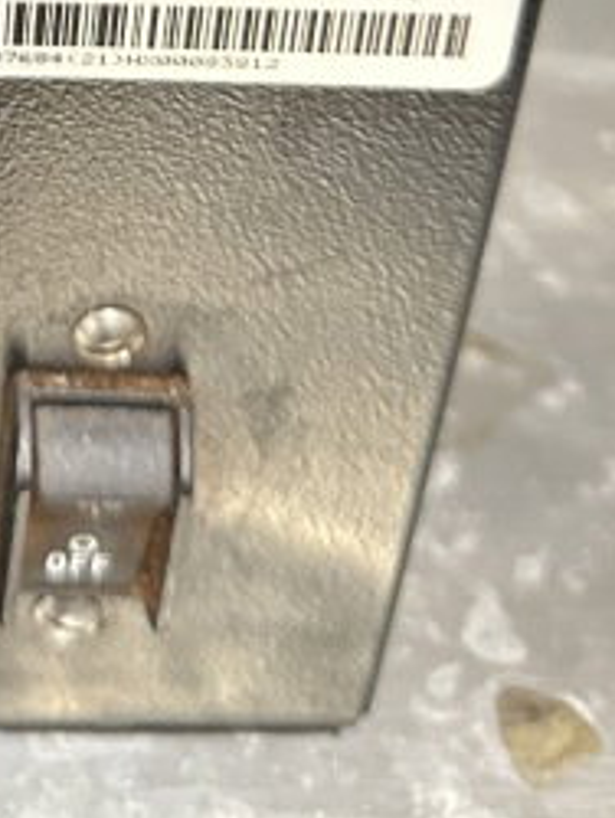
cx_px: -36
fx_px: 1845
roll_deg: -6.3
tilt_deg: -22.1
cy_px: -378
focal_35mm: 78
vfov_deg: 21.4
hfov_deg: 18.3
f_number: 1.78
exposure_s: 1/60
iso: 500
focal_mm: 6.86
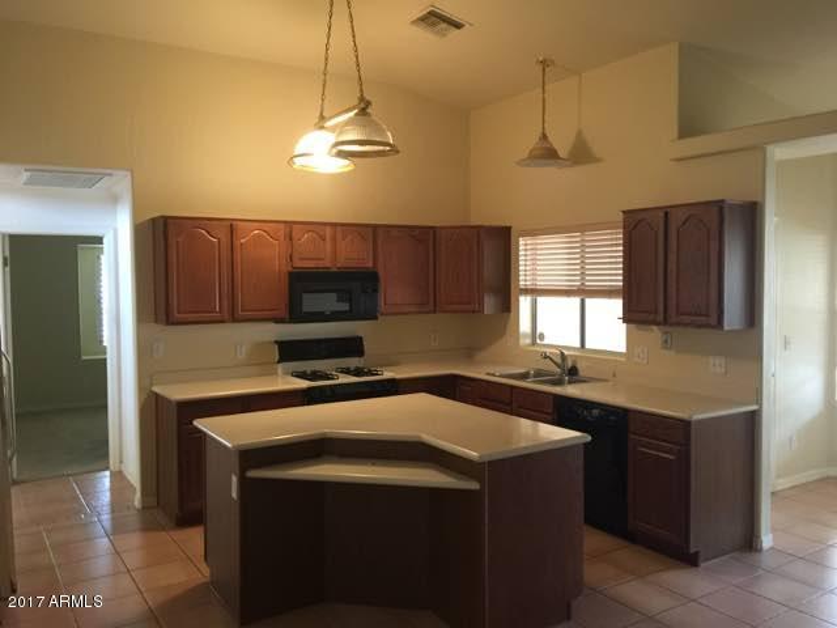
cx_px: 418
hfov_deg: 61.7
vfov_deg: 48.2
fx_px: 701
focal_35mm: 29
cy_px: 314
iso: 100
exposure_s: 1/10
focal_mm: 4.15
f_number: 2.2
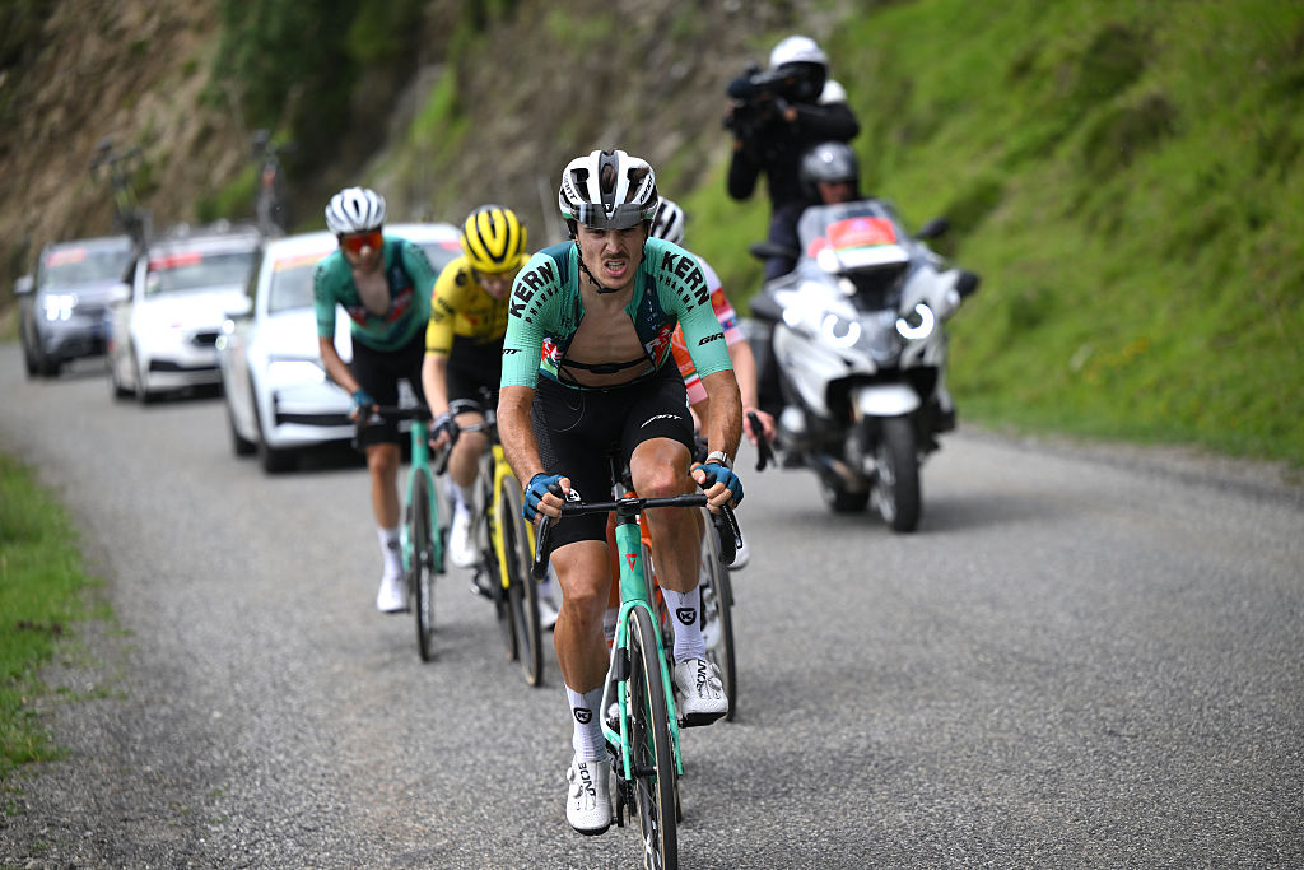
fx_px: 4709
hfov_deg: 15.8
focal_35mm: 130
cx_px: 652
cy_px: 435
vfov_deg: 10.6
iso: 200
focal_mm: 130
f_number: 3.2
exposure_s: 1/2000
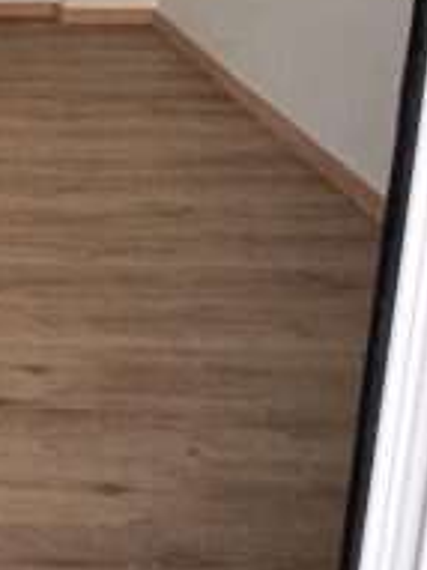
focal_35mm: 75
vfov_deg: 24.4
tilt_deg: -11.2
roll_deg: +1.2
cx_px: -493
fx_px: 1235
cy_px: -45
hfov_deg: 14.9
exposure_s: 1/99
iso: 80
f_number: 2.2
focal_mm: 2.22
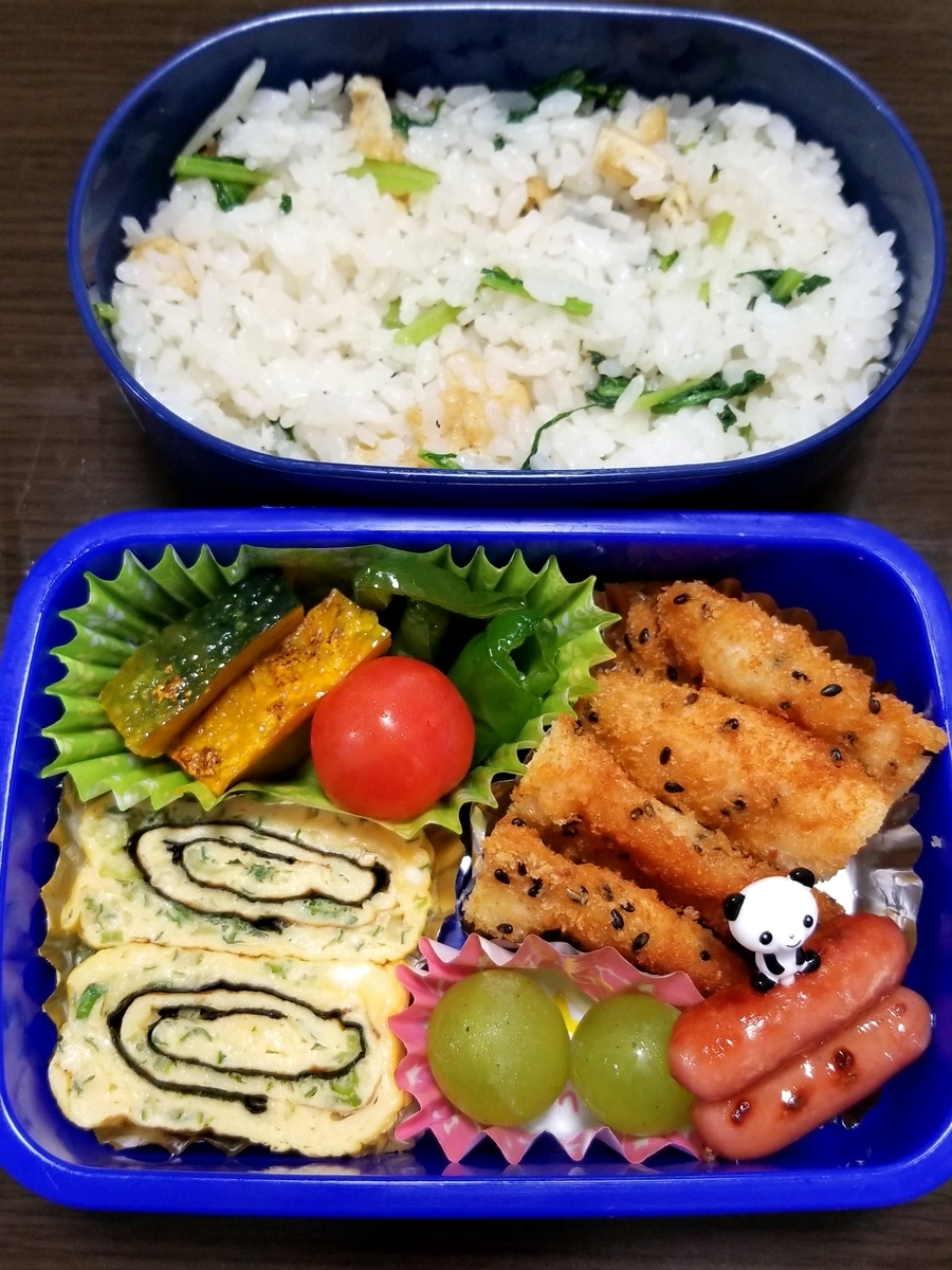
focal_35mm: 26
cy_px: 635
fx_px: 953
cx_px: 476
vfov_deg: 67.3
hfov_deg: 53.1
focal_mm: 4.3
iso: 160
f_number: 1.7
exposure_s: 1/40
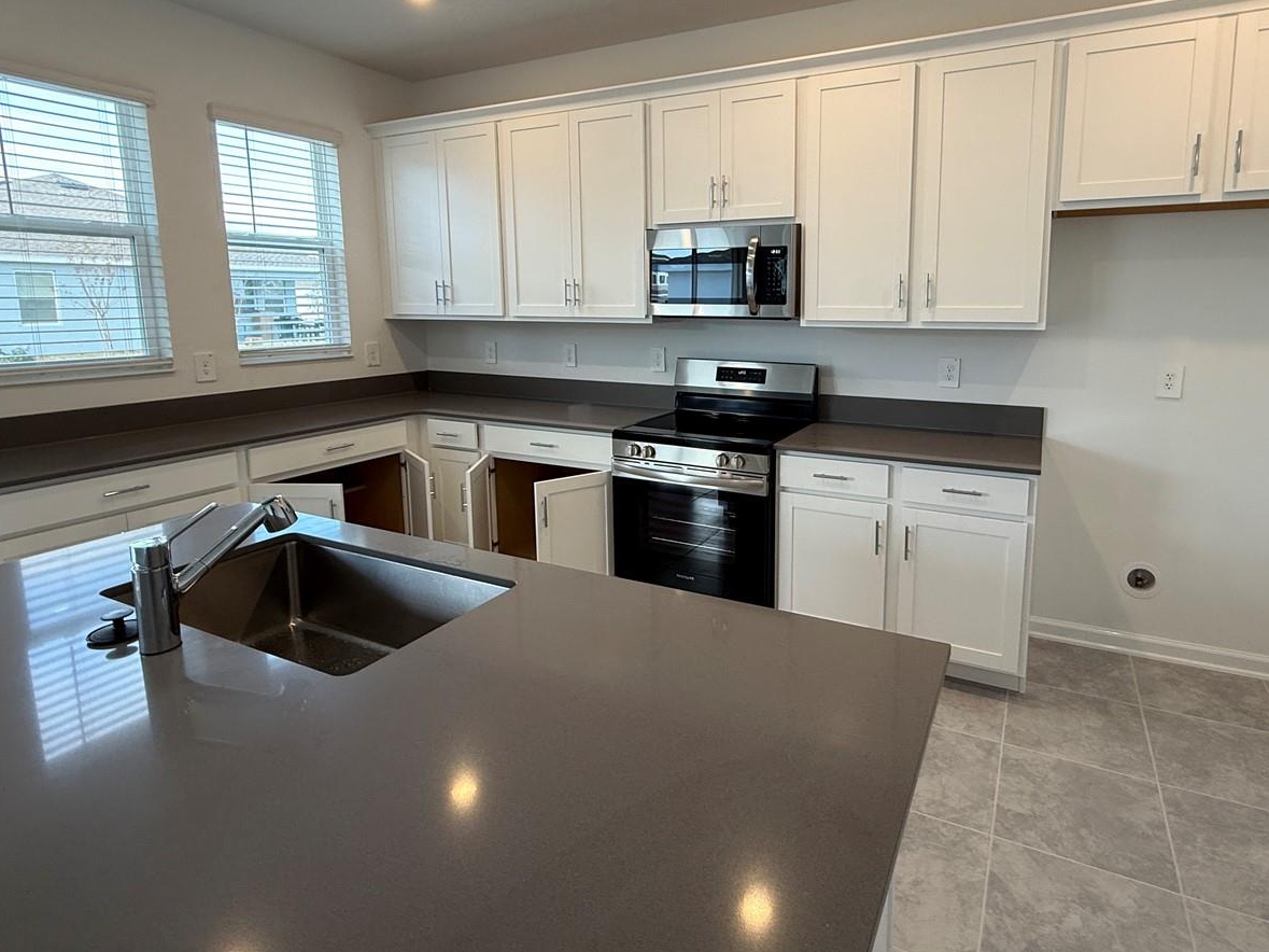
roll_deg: +0.2
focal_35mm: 19
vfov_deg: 68.1
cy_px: 390
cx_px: 730
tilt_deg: -7.1
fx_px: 696
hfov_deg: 84.1
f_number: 2.2
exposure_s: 1/120
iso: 125
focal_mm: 2.22
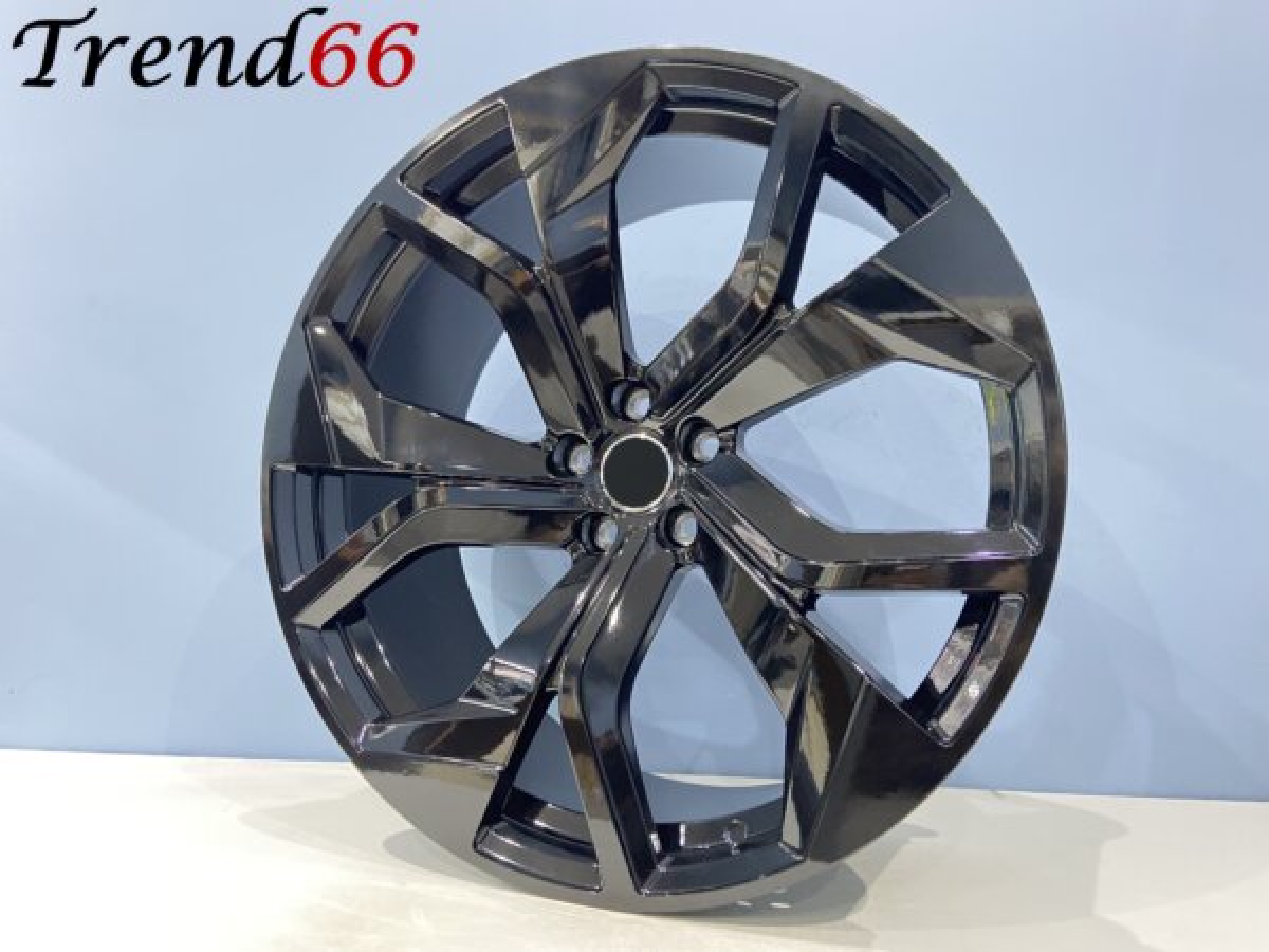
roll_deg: -2.0
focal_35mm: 26
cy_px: 476
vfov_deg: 53.1
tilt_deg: +3.2
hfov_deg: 67.3
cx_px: 634
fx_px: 953
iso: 1000
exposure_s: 1/25
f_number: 1.8
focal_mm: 4.25
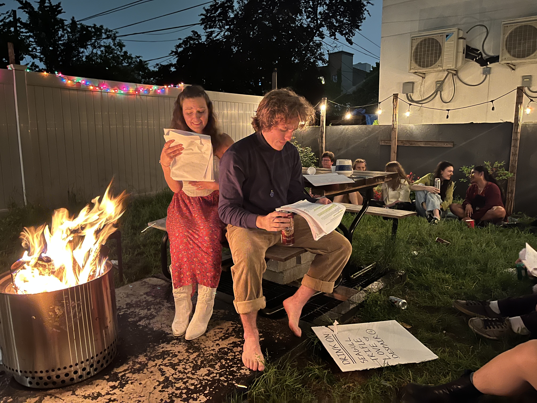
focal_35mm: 26
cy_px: 202
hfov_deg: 67.3
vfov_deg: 53.1
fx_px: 403
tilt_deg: -11.2
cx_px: 268
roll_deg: -0.1
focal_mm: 5.1
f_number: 1.6
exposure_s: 1/15
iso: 1000
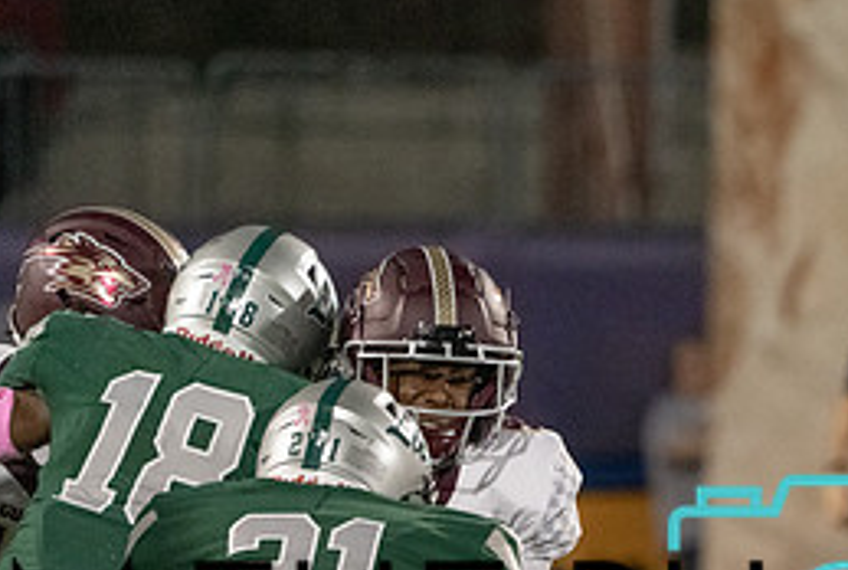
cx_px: 817
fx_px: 19502
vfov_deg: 1.7
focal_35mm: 826
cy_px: 589
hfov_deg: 2.5
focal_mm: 330
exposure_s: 1/1250
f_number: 5.6
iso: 8000
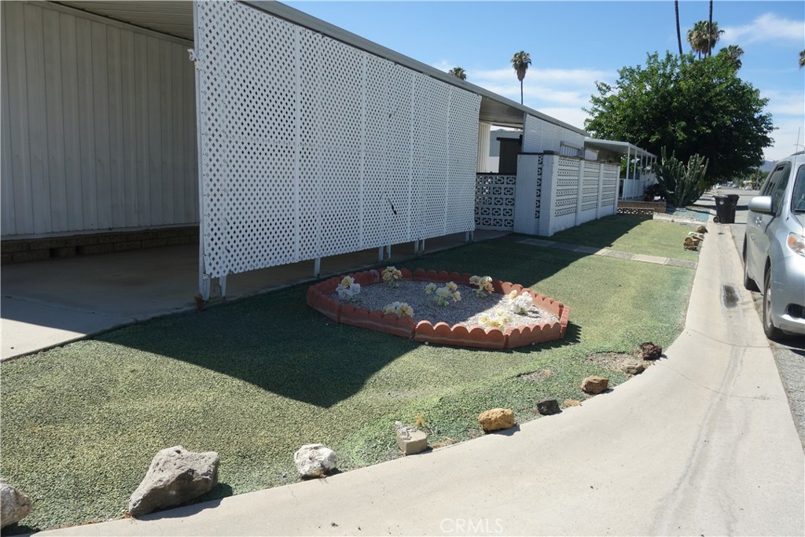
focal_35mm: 28
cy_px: 268
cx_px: 402
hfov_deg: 65.5
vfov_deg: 46.4
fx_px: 626
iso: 125
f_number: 5.6
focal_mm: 10.4
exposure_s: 1/500
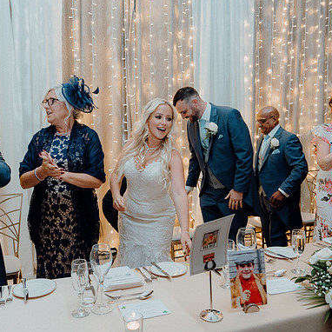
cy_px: 165
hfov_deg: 52.3
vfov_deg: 52.5
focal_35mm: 31
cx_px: 142
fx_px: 336
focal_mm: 24
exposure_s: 1/160
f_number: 3.5
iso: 2500
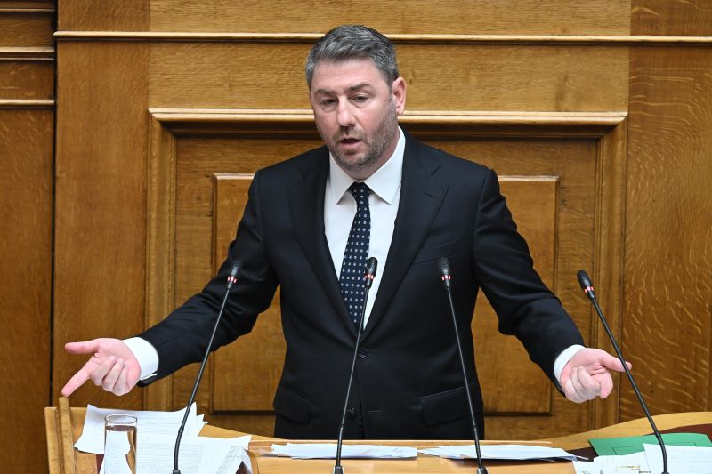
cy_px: 237
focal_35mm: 430
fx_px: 8502
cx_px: 356
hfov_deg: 4.8
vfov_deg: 3.2
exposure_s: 1/250
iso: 3600
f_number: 6
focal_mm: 430
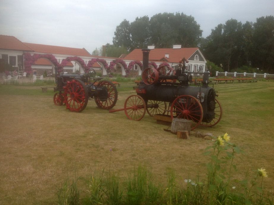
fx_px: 308
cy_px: 94
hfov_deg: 47.9
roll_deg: -2.5
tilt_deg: -4.1
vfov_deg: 36.7
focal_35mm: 39
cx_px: 128
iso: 50
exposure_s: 1/1513
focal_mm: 4.28
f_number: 2.4
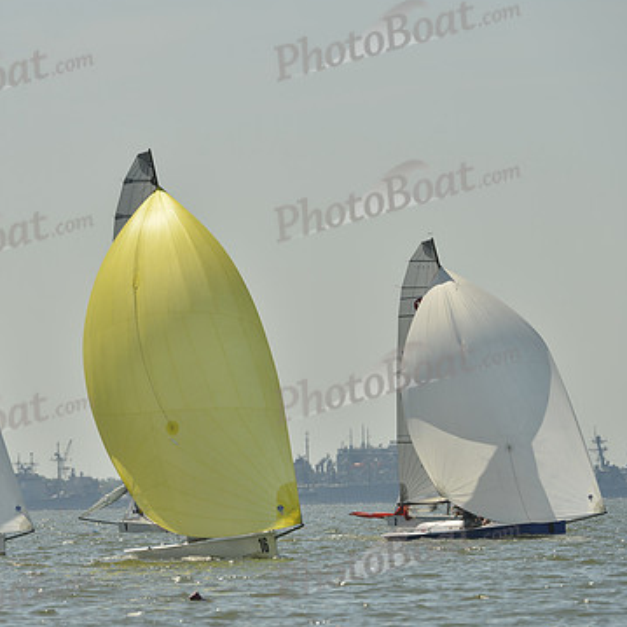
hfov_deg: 4.7
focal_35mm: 371
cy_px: 312
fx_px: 7603
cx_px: 185
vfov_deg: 4.7
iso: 200
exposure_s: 1/1250
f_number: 7.1
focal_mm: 270
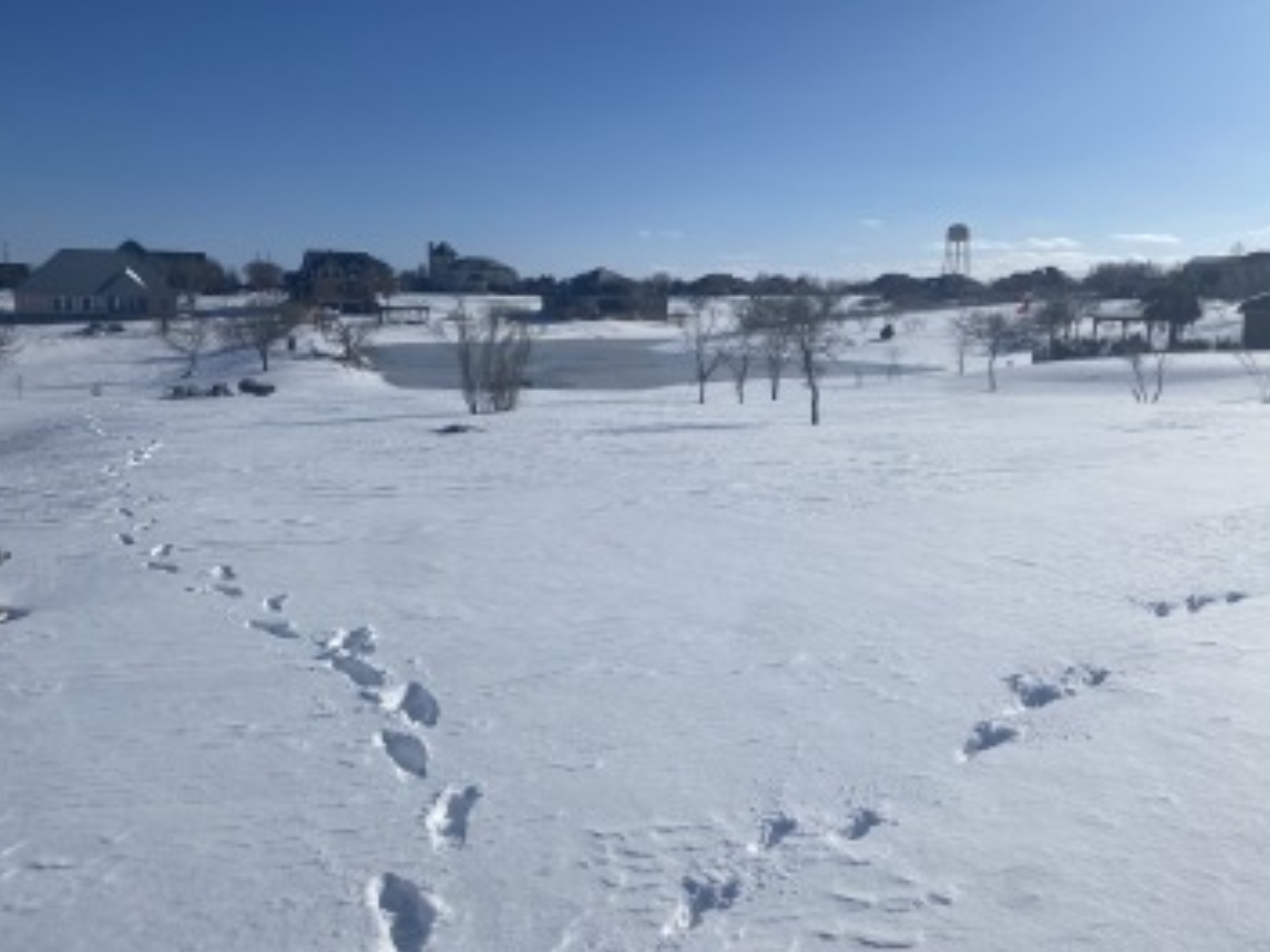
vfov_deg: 51.4
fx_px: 991
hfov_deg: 65.3
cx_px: 635
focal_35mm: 27
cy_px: 465
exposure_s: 1/14286
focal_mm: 4.25
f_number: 1.8
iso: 40
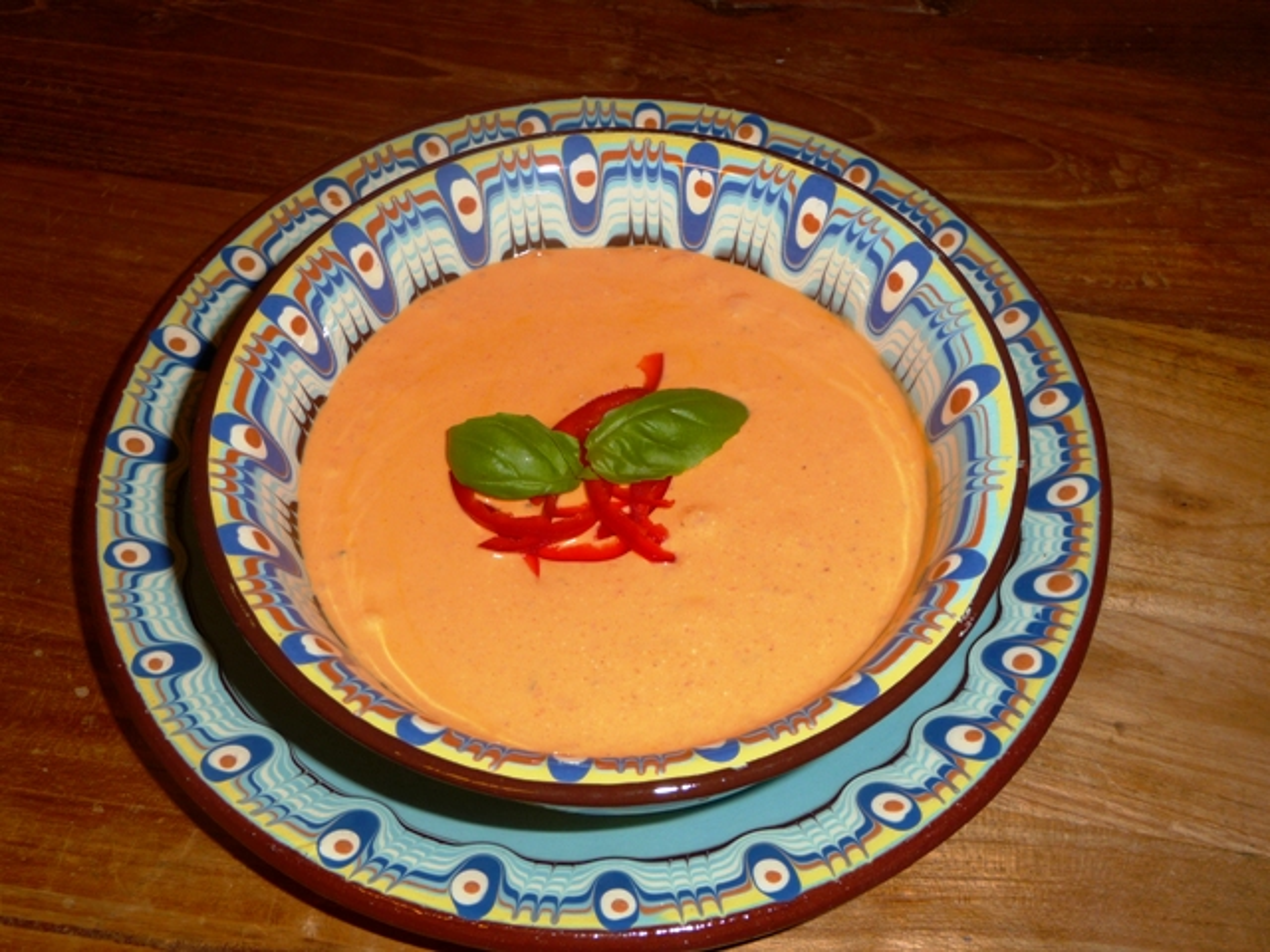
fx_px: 1761
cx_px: 635
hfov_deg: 39.7
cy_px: 476
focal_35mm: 48
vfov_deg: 30.3
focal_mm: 8
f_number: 4.2
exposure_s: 1/30
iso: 100
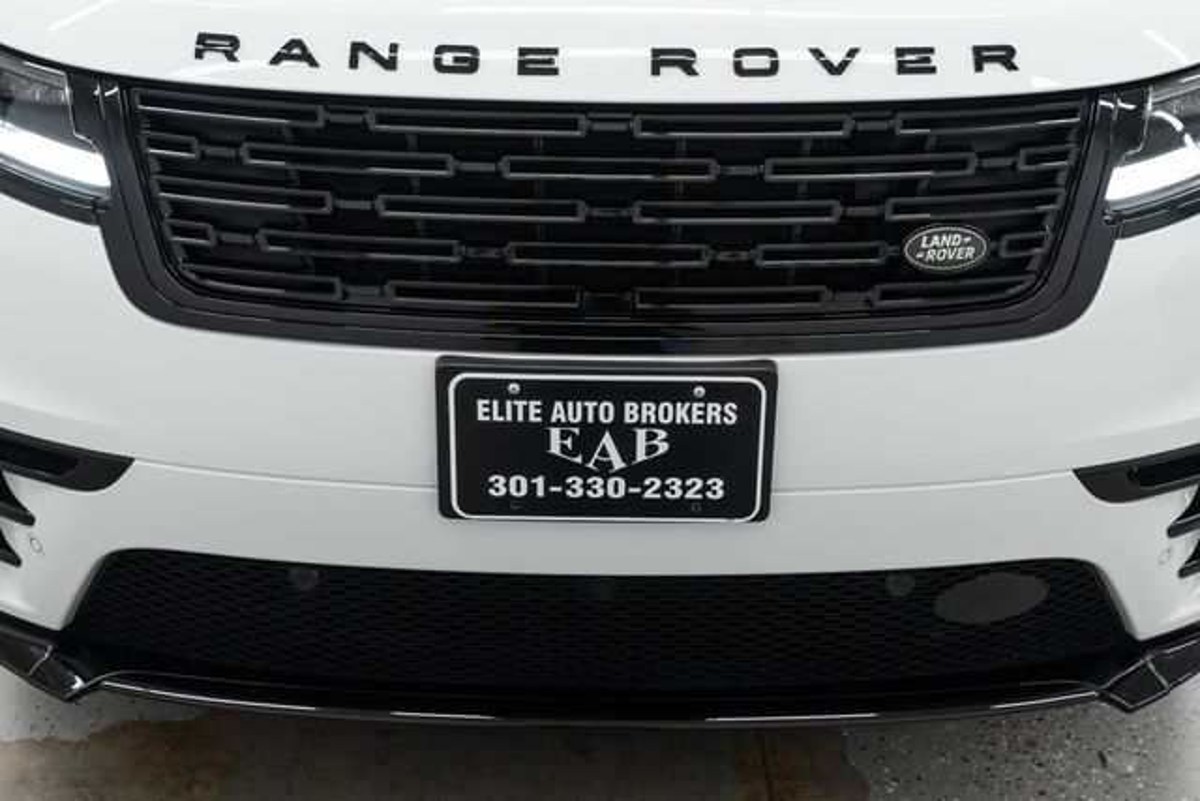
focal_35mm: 42
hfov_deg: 46.4
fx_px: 1400
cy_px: 400
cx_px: 600
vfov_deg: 31.9
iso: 250
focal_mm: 28
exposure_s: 1/40
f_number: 3.5
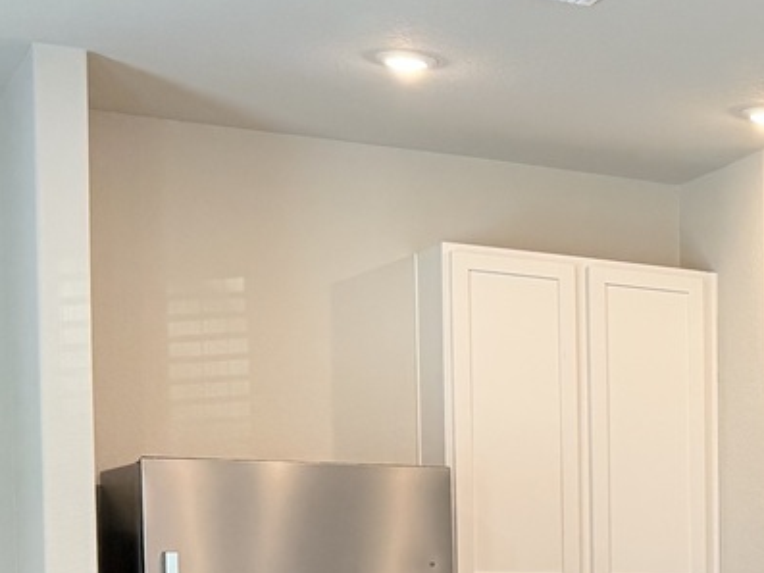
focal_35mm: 87
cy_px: 685
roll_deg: -0.5
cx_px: 1089
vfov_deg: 16.3
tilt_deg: -3.5
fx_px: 1921
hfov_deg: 19.9
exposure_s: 1/120
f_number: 1.78
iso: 200
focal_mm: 6.76
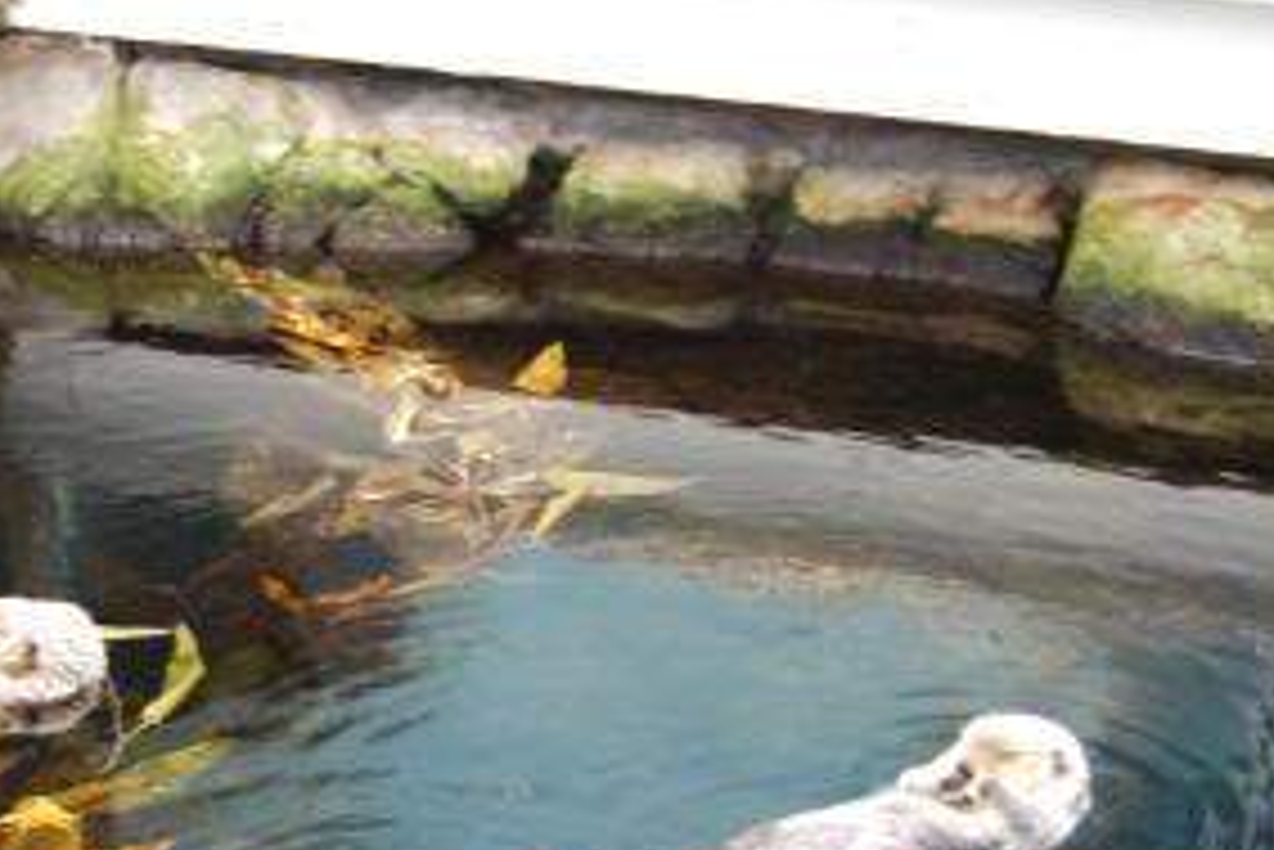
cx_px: 104
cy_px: 729
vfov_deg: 14.3
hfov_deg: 21.0
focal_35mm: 95
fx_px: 3364
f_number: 4.2
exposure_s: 1/15
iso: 100
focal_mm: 28
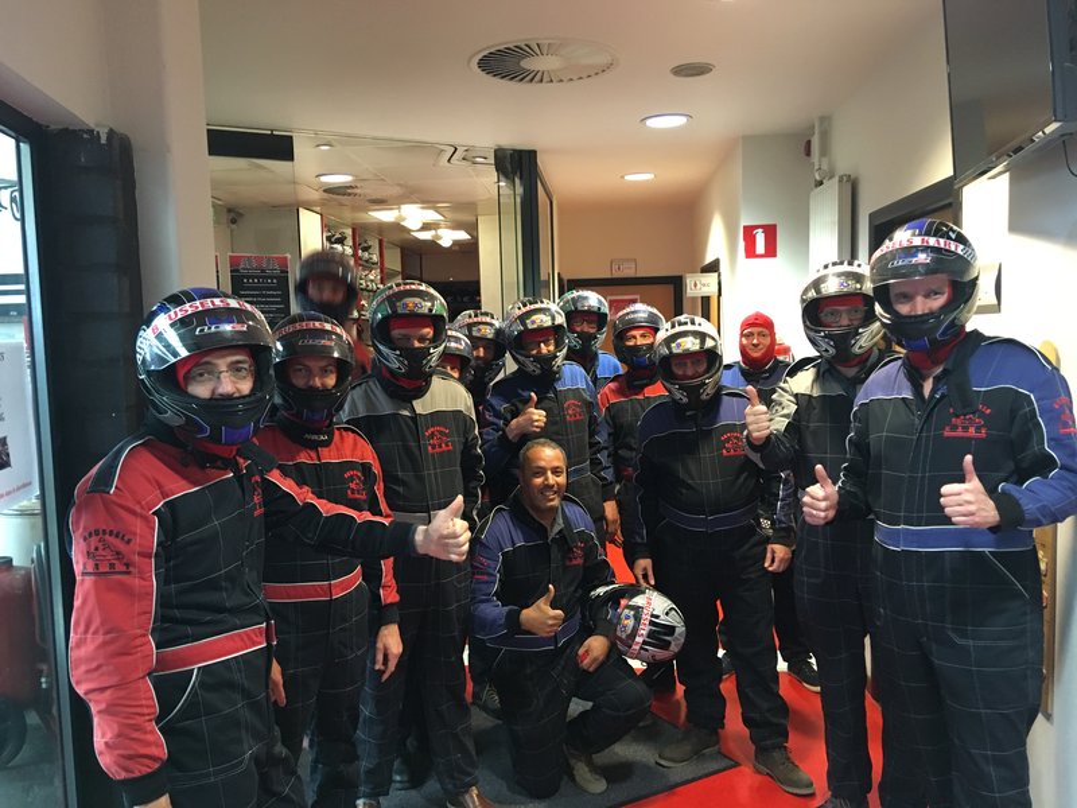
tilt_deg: -5.1
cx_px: 538
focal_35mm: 29
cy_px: 404
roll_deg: +0.3
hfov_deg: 61.7
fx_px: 902
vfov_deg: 48.2
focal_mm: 4.15
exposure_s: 1/17
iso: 200
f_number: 2.2
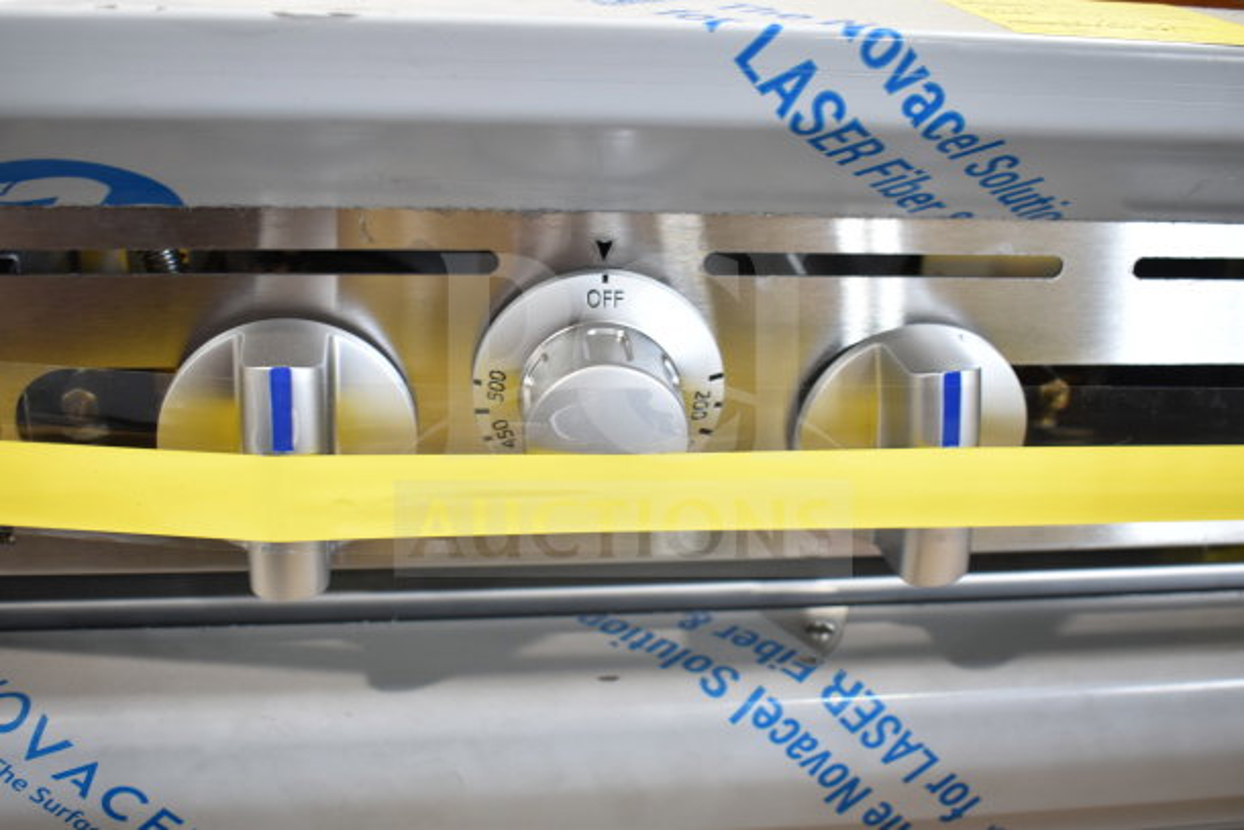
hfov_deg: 51.3
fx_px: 1296
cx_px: 622
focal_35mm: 38
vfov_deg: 35.5
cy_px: 415
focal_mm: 25
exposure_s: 1/40
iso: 640
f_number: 4
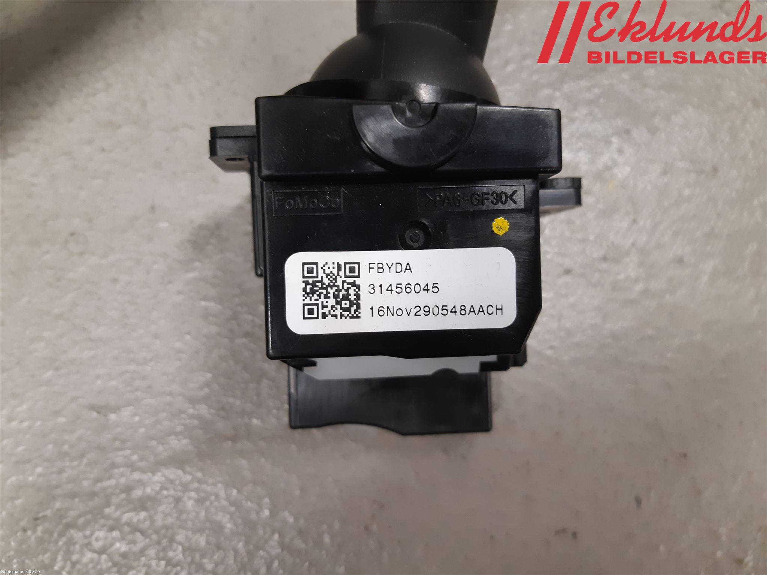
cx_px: 384
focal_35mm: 26
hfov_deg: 67.3
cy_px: 288
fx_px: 576
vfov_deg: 53.1
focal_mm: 3.93
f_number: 1.7
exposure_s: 1/50
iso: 160
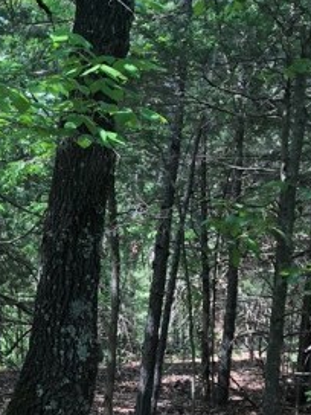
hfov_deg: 17.8
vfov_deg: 24.7
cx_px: -59
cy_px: 211
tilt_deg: +0.3
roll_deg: +0.0
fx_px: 946
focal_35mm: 79
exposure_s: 1/120
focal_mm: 3.99
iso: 40
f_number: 1.8
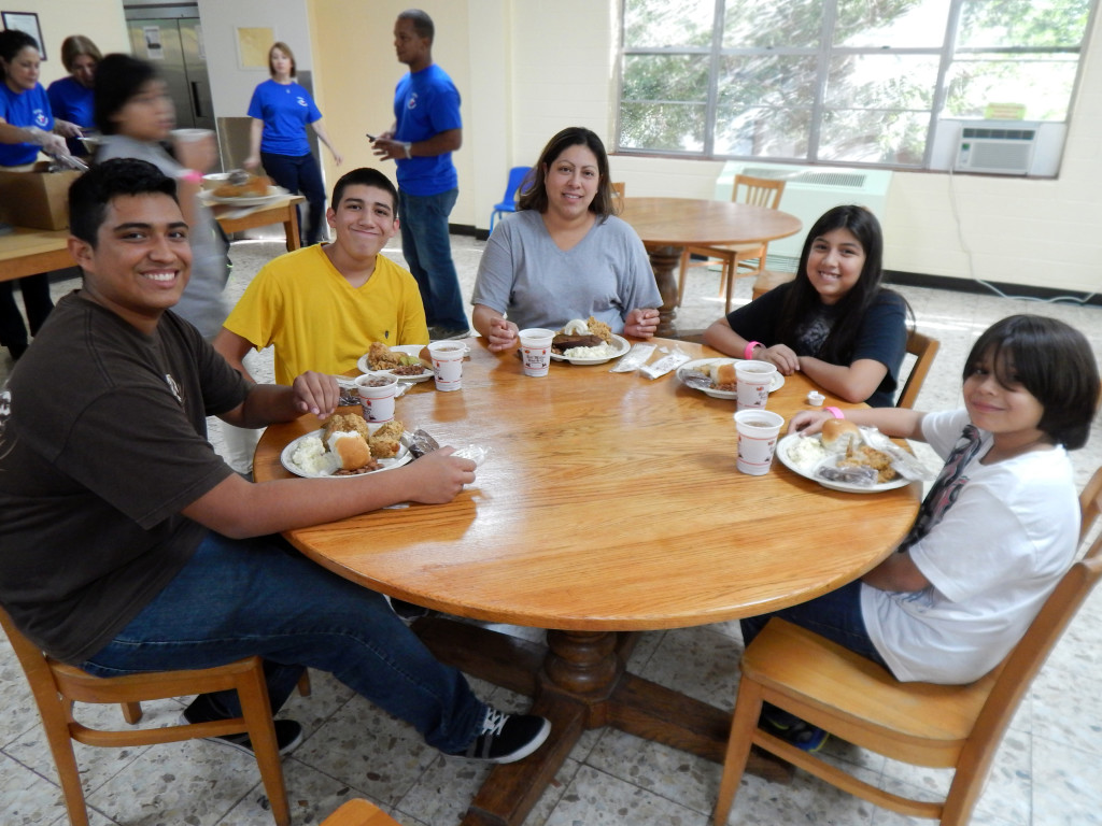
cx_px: 551
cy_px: 413
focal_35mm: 25
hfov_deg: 69.4
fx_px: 796
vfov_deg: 54.9
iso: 320
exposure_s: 1/30
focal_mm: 4.5
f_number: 3.1
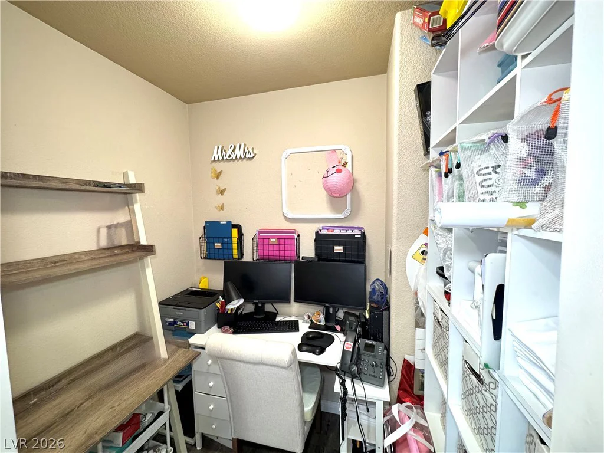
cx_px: 302
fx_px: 244
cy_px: 226
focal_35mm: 14
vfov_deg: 85.7
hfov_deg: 102.1
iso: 250
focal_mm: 2.22
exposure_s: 1/60
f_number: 2.2
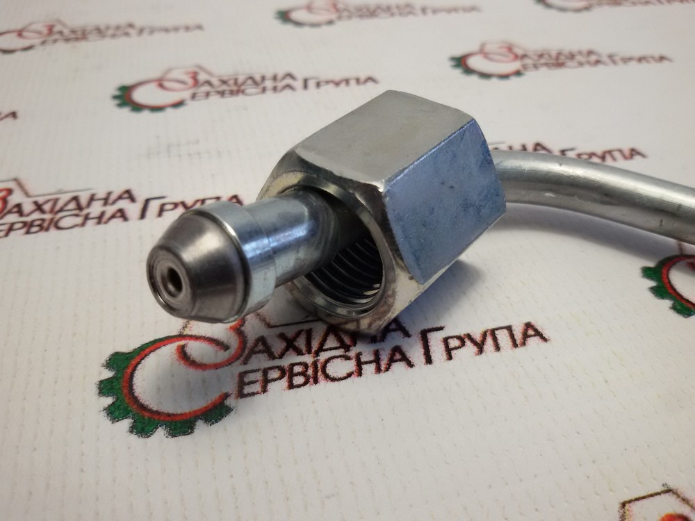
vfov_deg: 45.4
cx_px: 348
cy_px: 260
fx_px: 622
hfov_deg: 58.4
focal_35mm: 31
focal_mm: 2.93
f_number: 2.4
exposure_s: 1/100
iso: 64
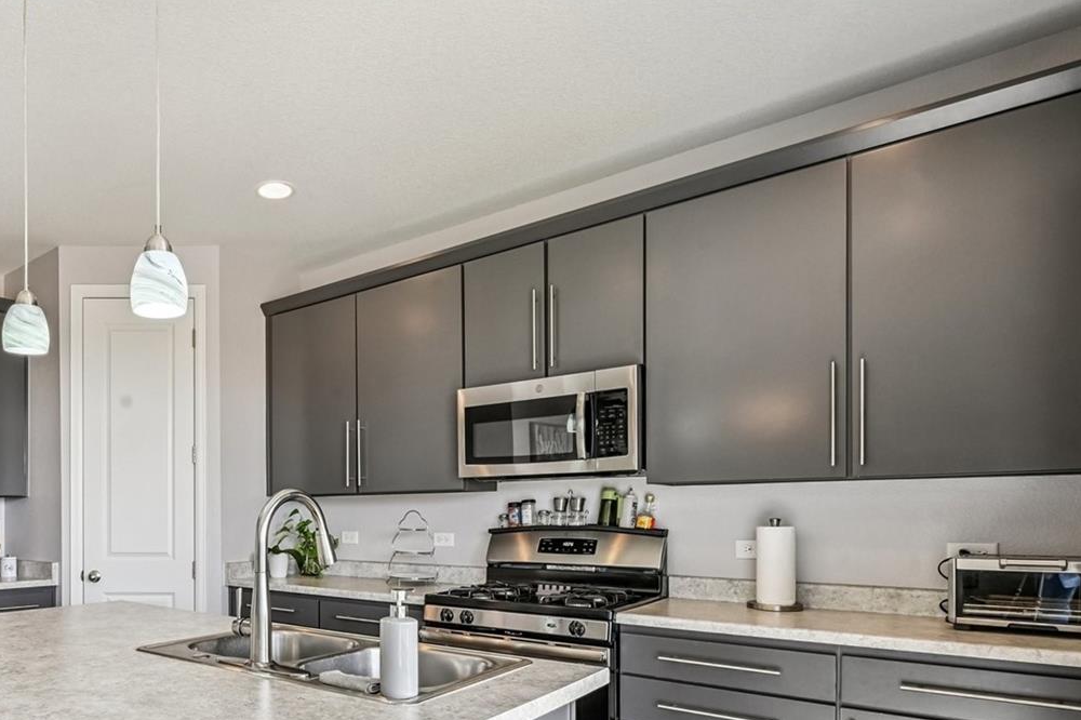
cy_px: 514
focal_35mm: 24
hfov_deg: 68.4
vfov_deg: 51.5
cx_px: 254
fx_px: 720
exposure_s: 1/30
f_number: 10
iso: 400
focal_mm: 15
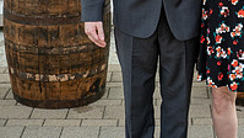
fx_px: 731
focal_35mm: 113
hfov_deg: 18.8
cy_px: -53
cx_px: 188
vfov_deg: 10.4
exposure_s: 1/100
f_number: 5
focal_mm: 17
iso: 200
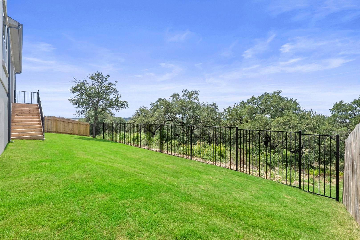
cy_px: 120
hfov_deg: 104.2
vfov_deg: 81.3
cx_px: 180
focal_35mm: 14
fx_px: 140
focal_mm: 14
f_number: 11
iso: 640
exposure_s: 1/500
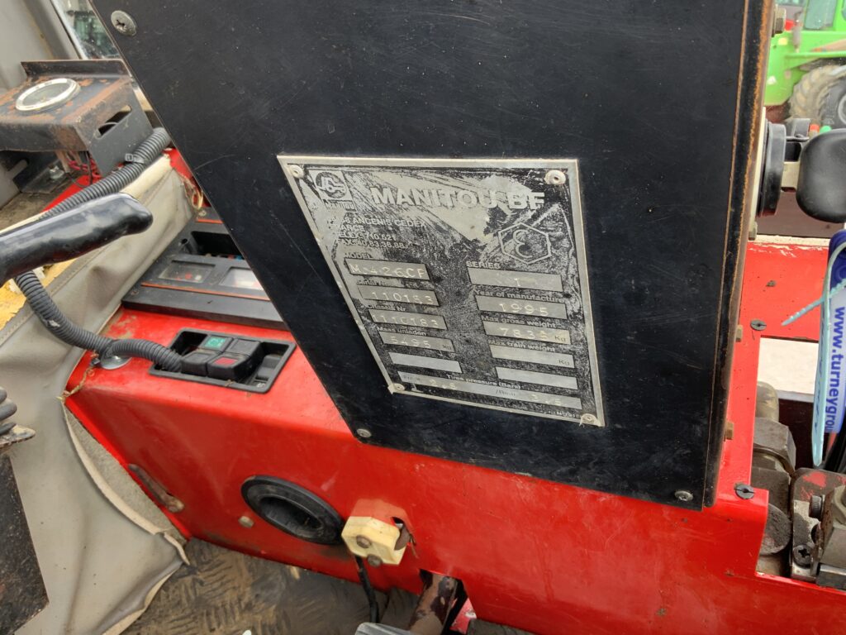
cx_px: 423
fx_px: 709
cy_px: 318
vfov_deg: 48.2
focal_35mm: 29
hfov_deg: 61.7
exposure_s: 1/122
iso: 40
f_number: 1.8
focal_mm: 3
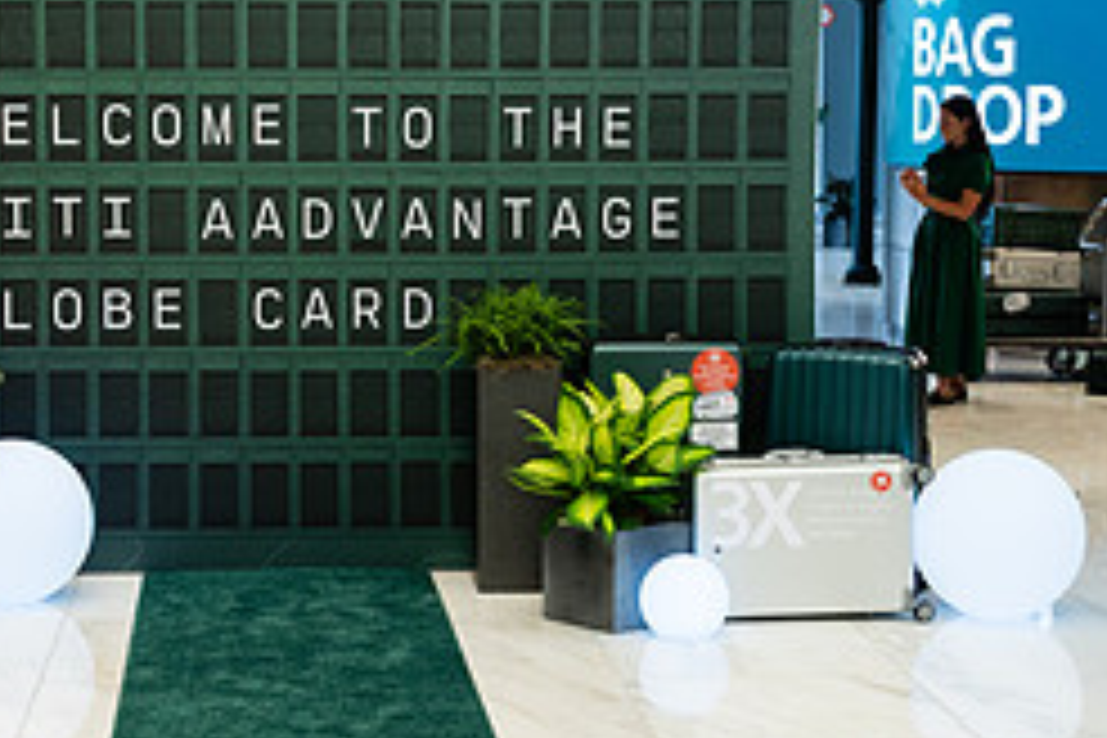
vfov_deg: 16.4
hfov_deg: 24.3
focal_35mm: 83
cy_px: 255
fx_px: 2552
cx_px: 327
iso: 500
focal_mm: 33.5
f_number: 3.2
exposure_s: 1/160
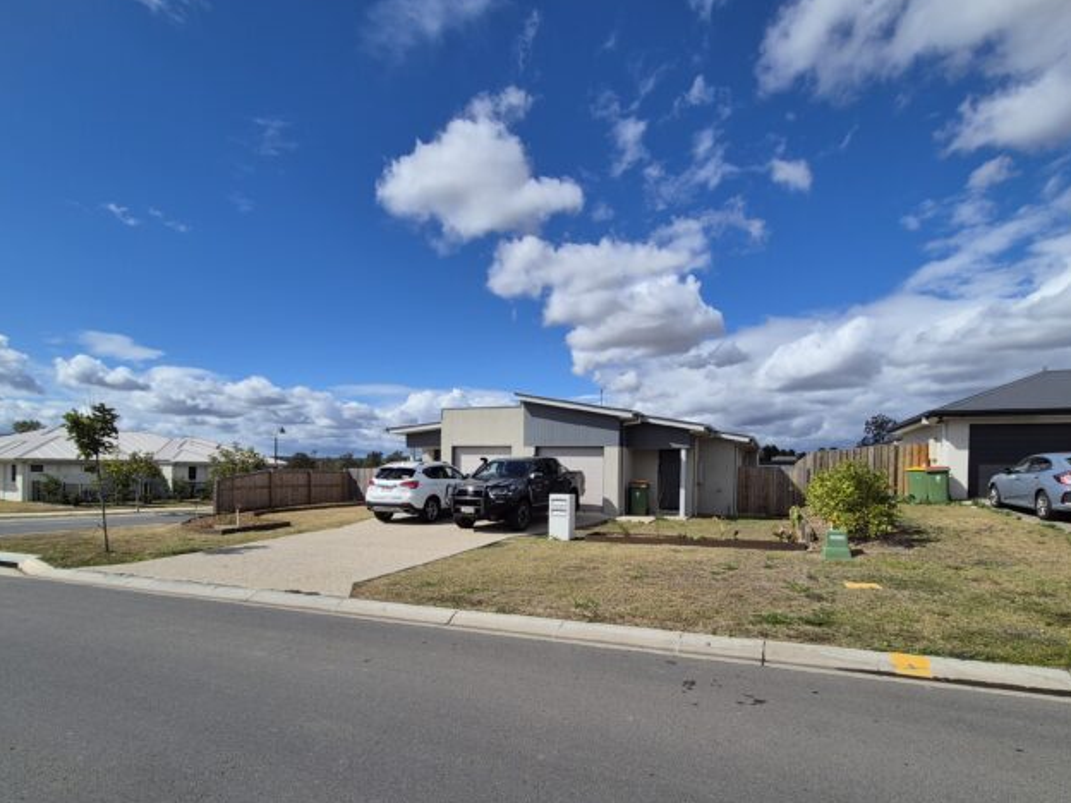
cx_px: 546
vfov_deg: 77.3
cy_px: 479
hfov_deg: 94.5
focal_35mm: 16
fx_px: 495
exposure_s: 1/3888
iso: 50
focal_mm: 2.2
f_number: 2.2
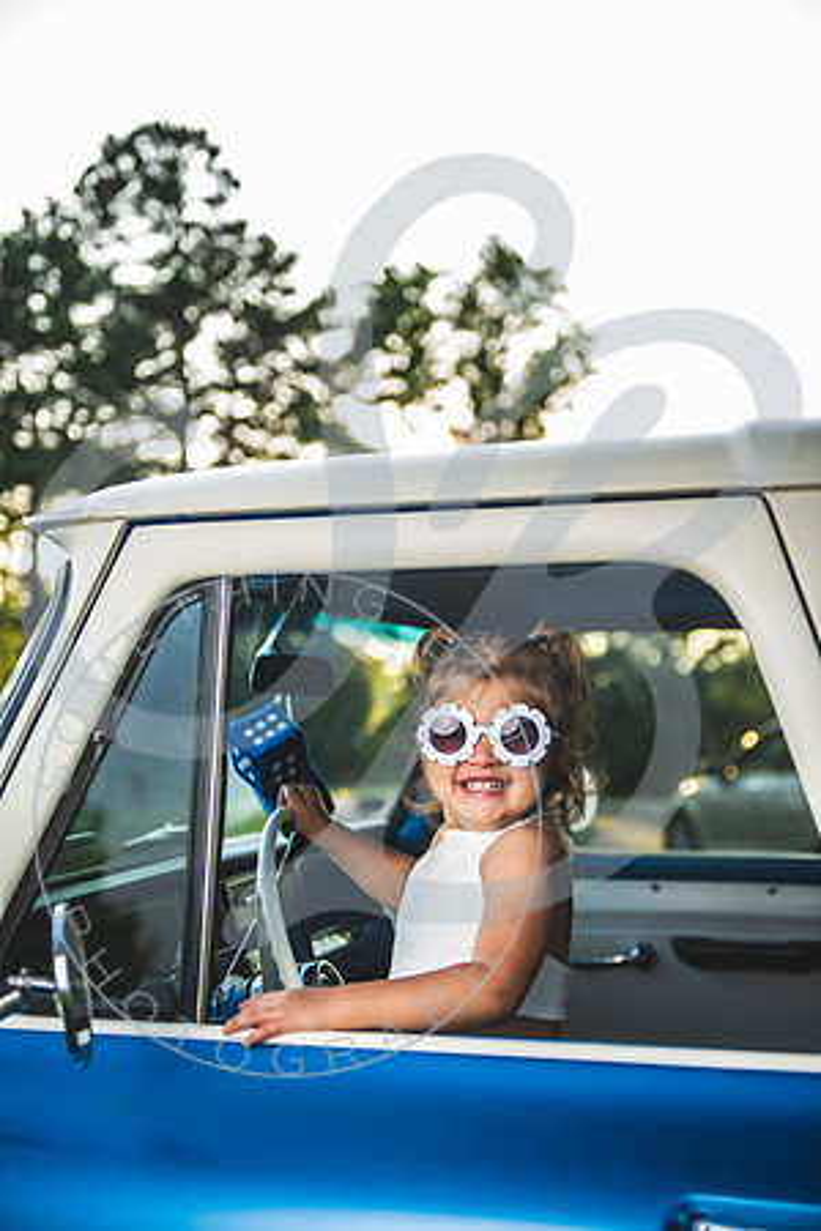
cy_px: 616
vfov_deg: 41.1
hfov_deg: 28.1
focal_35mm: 48
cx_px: 410
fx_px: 1642
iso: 100
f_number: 2.8
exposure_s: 1/200
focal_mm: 48
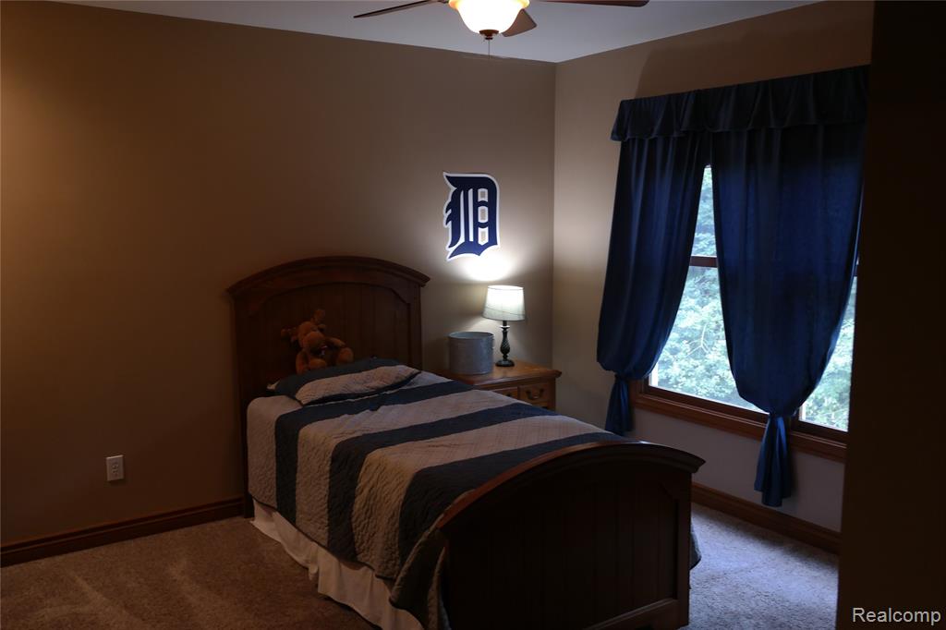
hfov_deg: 61.9
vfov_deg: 43.6
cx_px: 473
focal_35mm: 30
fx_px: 788
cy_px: 315
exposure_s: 1/40
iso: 400
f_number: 3.5
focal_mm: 20
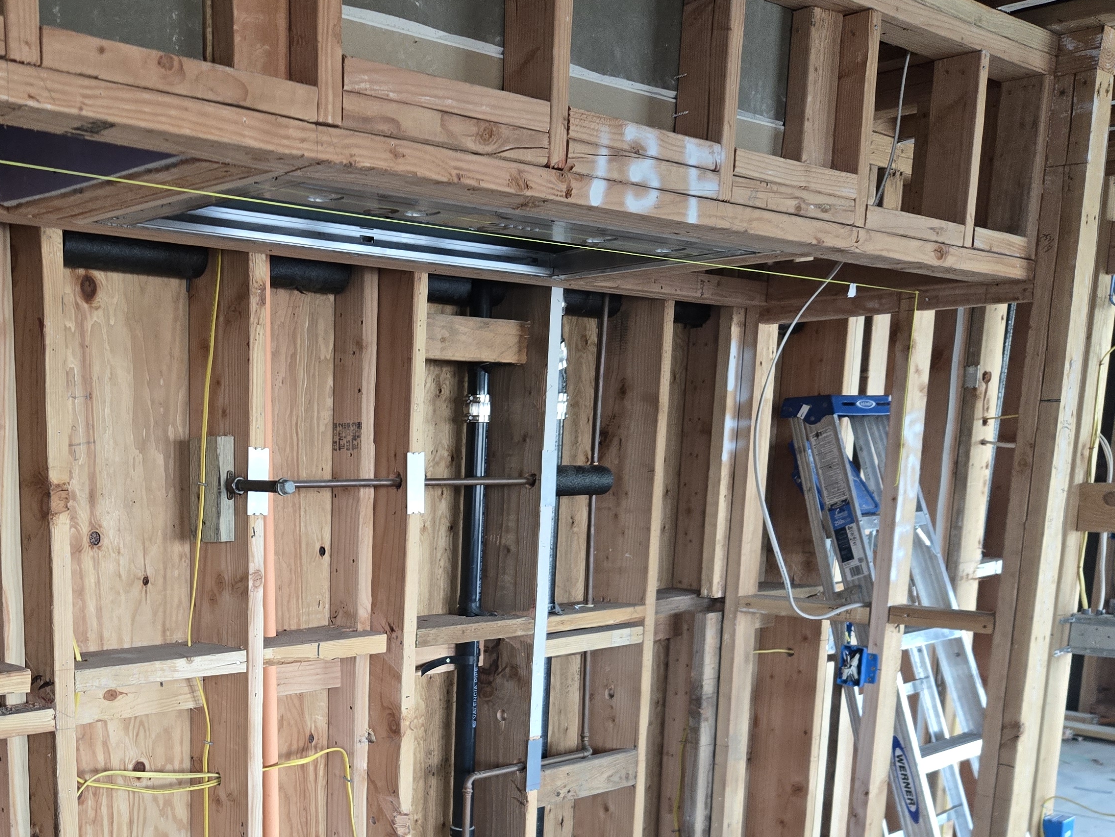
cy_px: 718
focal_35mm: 41
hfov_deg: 44.2
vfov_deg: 33.7
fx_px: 1321
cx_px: 275
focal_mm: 5.4
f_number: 1.8
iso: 640
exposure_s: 1/120
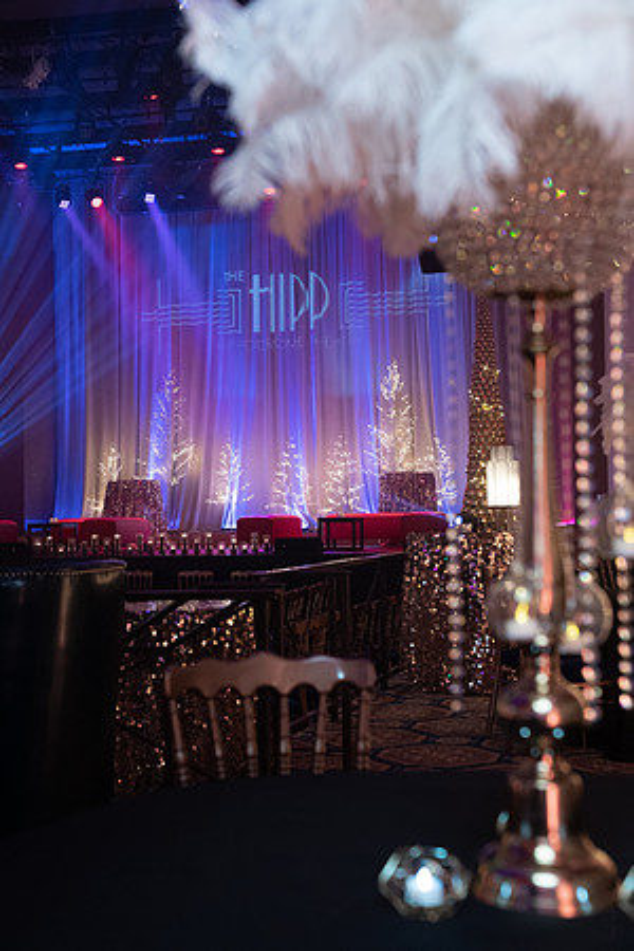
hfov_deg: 26.0
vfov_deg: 38.2
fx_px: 1374
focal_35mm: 52
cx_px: 317
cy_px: 476
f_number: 4
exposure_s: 1/100
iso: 4000
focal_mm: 52
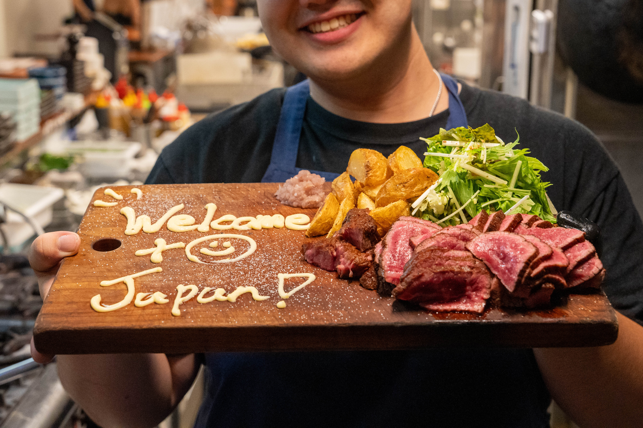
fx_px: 1013
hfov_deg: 35.2
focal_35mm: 57
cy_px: 152
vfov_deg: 23.8
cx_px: 290
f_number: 5.6
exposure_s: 1/80
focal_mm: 44
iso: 5000
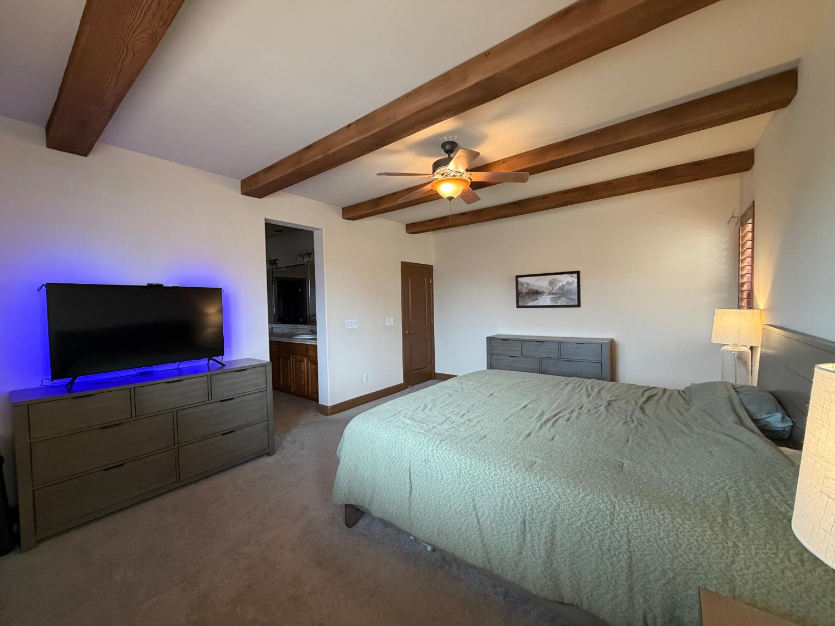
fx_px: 338
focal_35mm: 14
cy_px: 313
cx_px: 418
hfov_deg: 102.1
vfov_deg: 85.7
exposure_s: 1/63
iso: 320
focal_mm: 2.22
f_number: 2.2
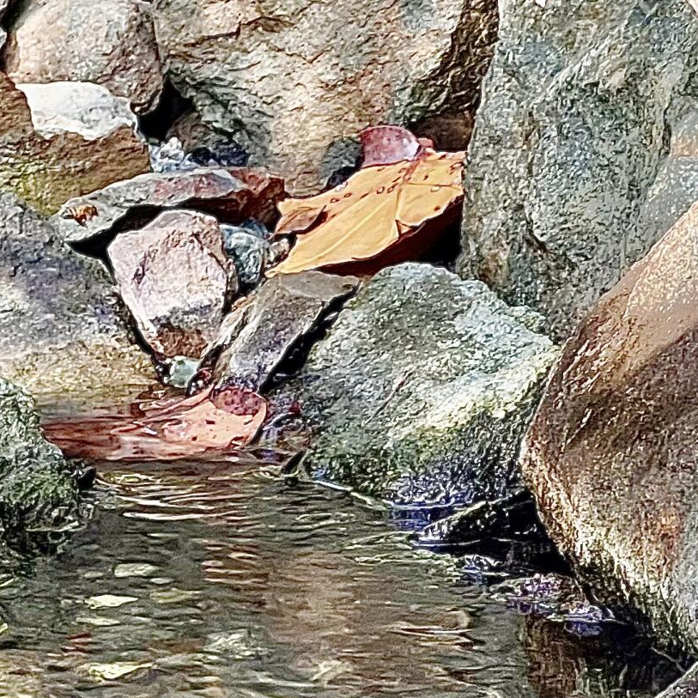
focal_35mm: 251
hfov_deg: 7.0
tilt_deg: -8.6
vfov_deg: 7.0
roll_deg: +0.5
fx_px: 5726
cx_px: 129
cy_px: 262
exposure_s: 1/99
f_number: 2.8
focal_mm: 9
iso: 50
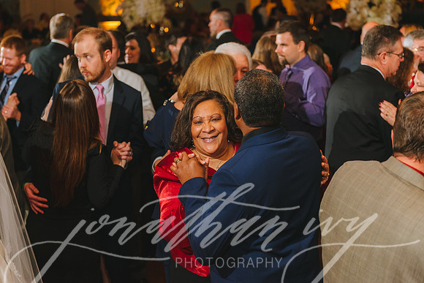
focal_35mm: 62
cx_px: 212
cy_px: 142
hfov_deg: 32.4
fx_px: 730
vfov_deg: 21.9
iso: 1250
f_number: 3.5
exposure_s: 1/160
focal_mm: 62
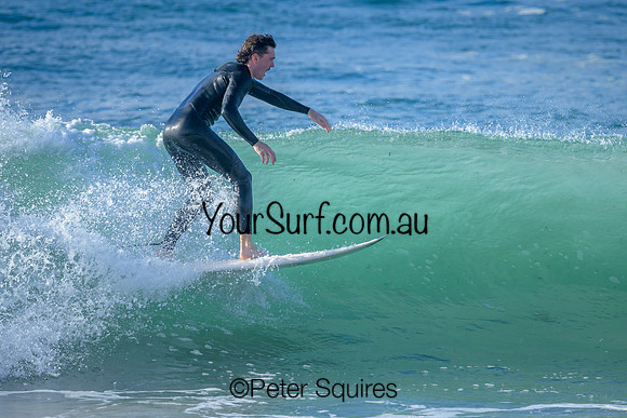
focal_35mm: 1100
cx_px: 294
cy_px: 202
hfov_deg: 1.9
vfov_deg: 1.3
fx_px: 19160
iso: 360
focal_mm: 800
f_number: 6.3
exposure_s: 1/2000
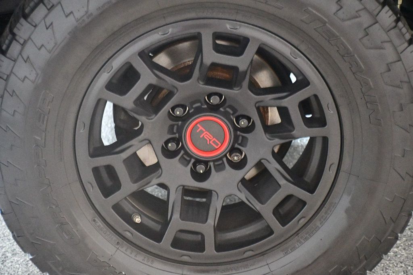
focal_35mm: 90
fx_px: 1032
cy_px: 138
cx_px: 206
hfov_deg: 22.6
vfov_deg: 15.2
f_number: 5
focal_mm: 60
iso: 12800
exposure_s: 1/50
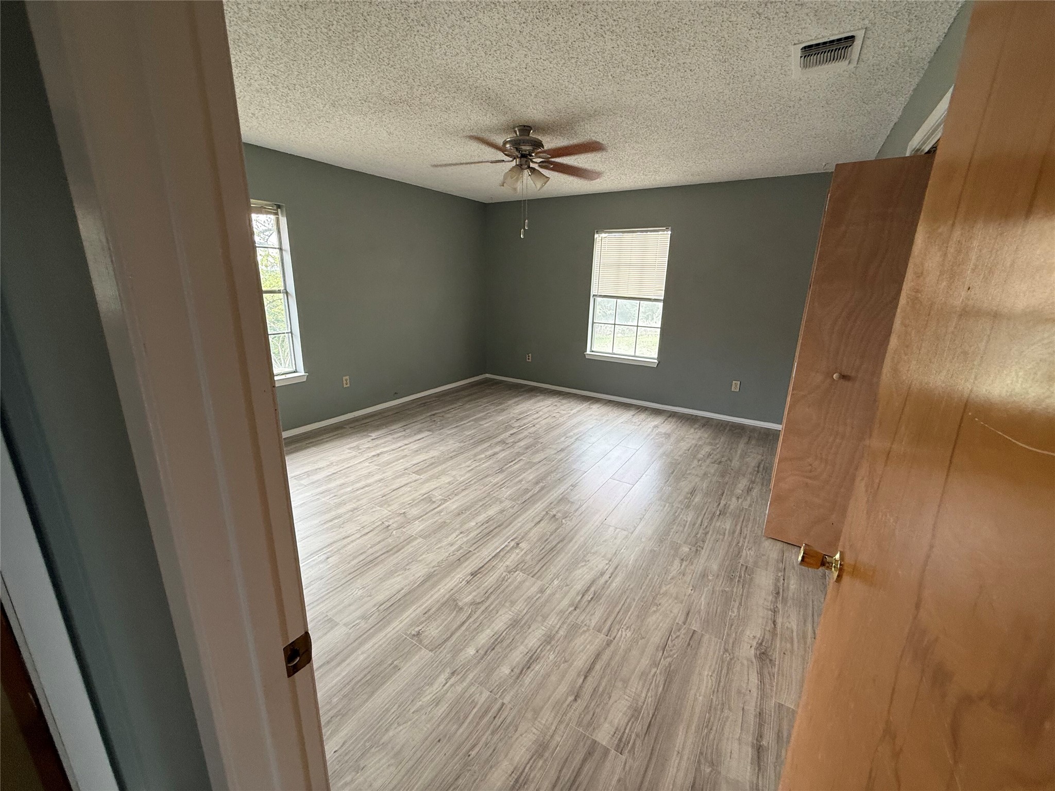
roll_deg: -1.0
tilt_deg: -14.1
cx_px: 528
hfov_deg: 102.1
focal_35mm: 14
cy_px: 396
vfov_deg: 85.7
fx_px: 427
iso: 160
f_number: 2.2
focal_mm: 2.22
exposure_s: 1/99
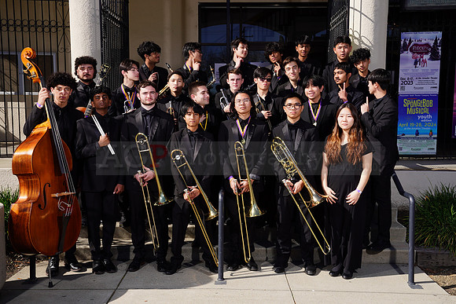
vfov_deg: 32.6
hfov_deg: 47.4
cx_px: 228
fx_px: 519
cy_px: 152
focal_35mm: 41
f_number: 10
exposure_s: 1/250
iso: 100
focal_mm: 41
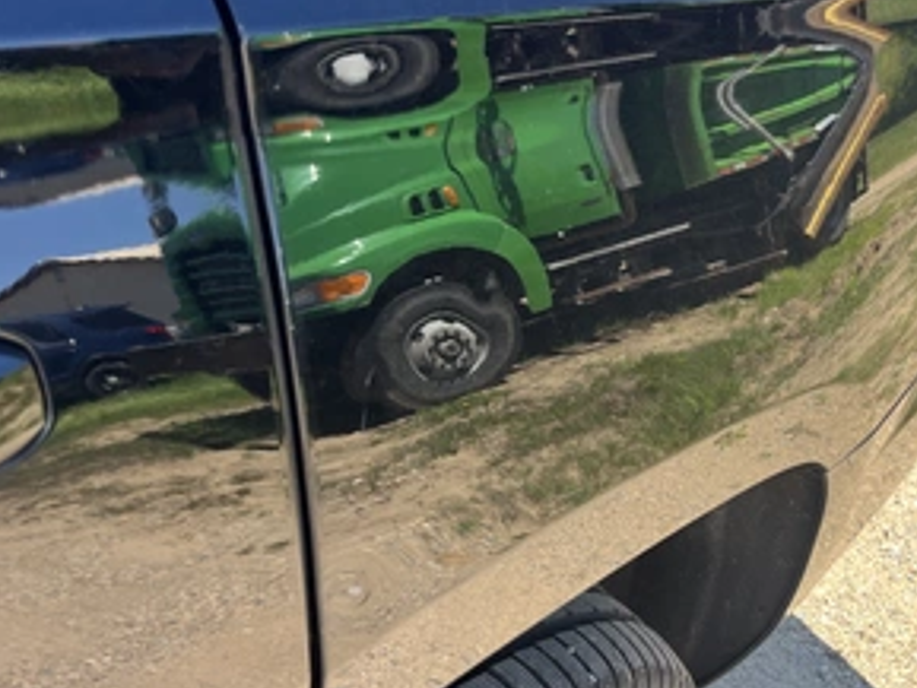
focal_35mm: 36
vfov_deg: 39.7
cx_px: 501
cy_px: 358
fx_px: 954
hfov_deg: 51.3
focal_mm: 5.1
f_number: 1.6
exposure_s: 1/432
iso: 50
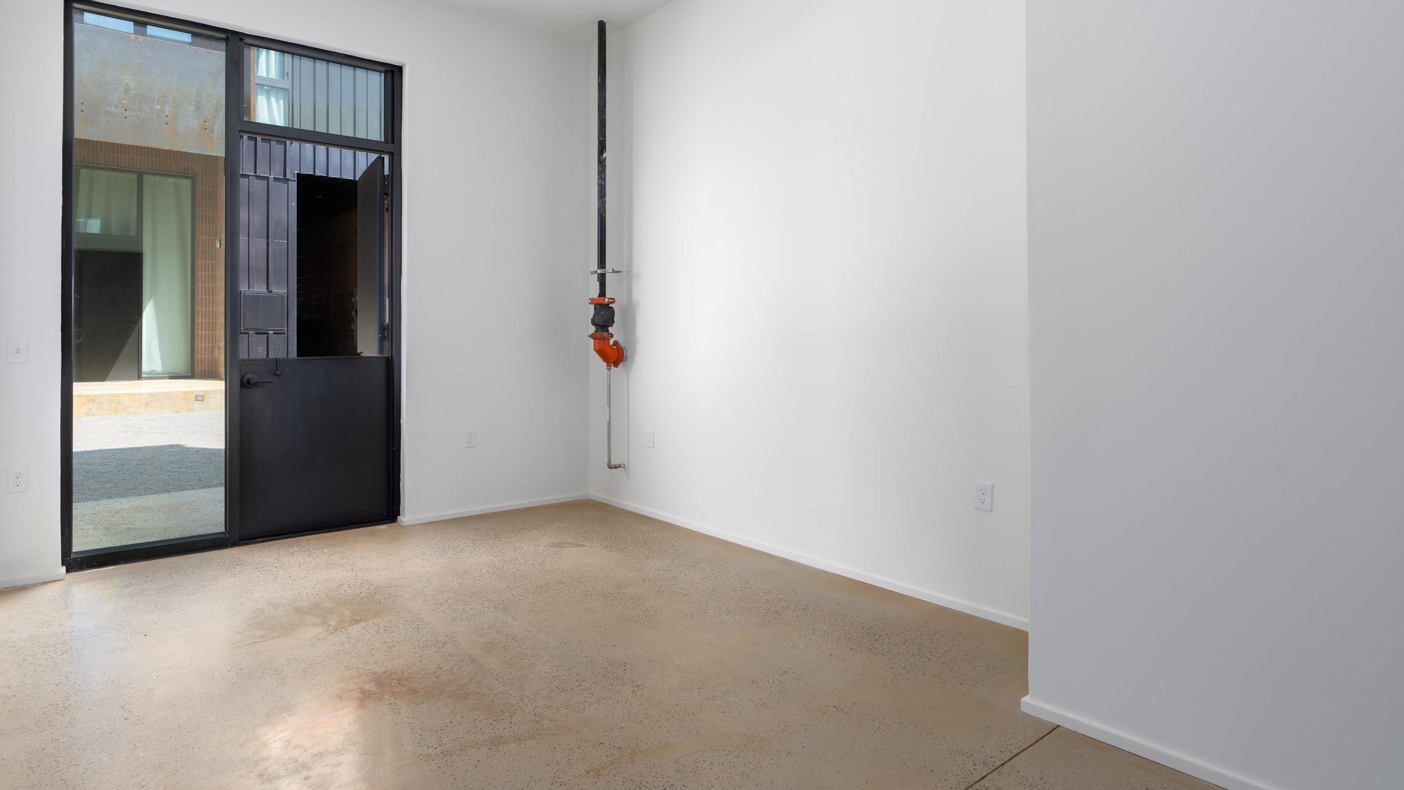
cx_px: 648
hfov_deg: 86.5
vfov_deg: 55.7
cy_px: 338
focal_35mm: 20
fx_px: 745
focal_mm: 17
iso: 100
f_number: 8
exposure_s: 1
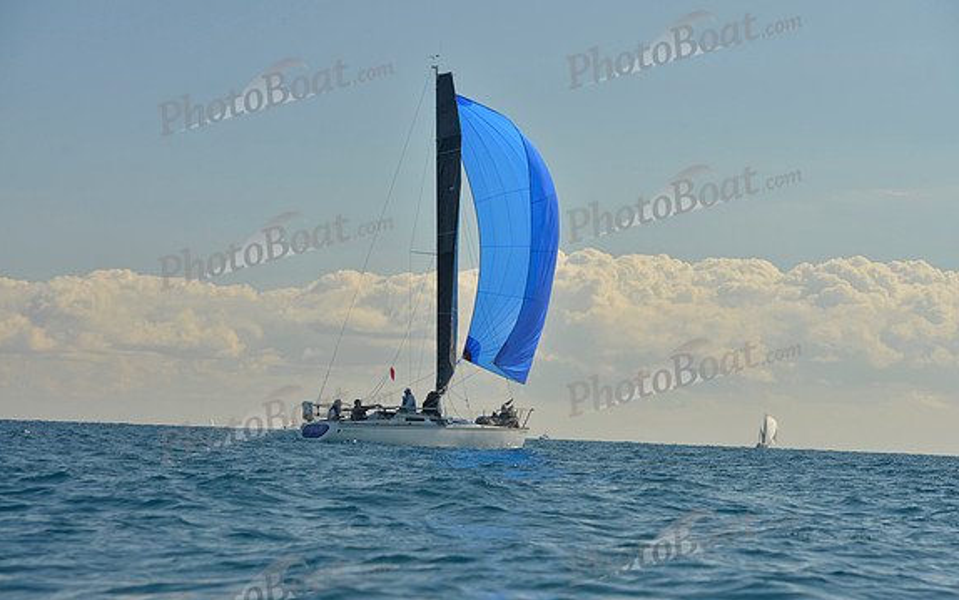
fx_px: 2745
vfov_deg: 12.5
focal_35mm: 105
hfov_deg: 19.8
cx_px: 481
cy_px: 310
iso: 200
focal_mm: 102
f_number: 8
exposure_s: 1/640
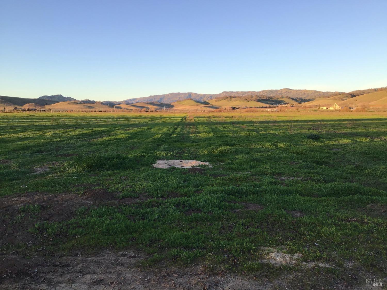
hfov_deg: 58.4
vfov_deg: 45.4
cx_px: 194
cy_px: 145
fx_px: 347
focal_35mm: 31
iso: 25
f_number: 2.4
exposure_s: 1/236
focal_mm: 3.3
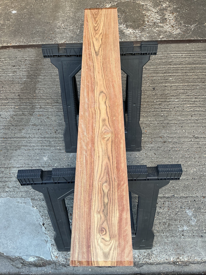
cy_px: 138
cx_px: 103
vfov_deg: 61.7
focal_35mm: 29
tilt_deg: -60.1
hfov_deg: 48.2
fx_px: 230
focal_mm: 3
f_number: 1.8
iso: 50
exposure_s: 1/120
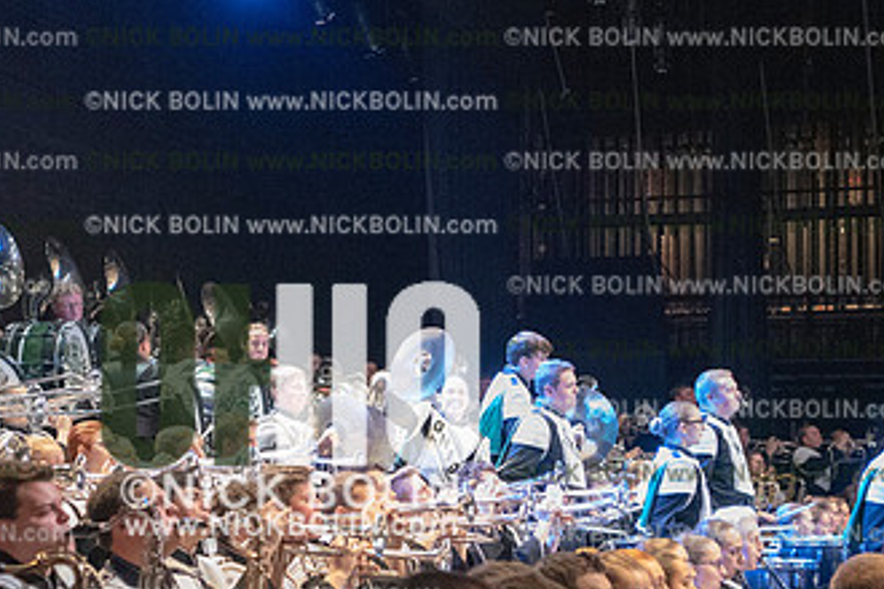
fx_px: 1940
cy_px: 411
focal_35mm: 79
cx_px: 289
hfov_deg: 25.5
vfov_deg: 17.2
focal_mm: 45
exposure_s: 1/640
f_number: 2.8
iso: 10000
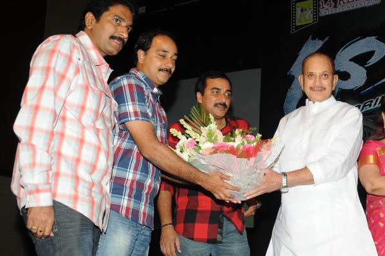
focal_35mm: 55
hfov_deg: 35.5
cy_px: 173
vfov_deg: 24.5
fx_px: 588
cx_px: 284
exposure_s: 1/125
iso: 400
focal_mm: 32
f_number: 8
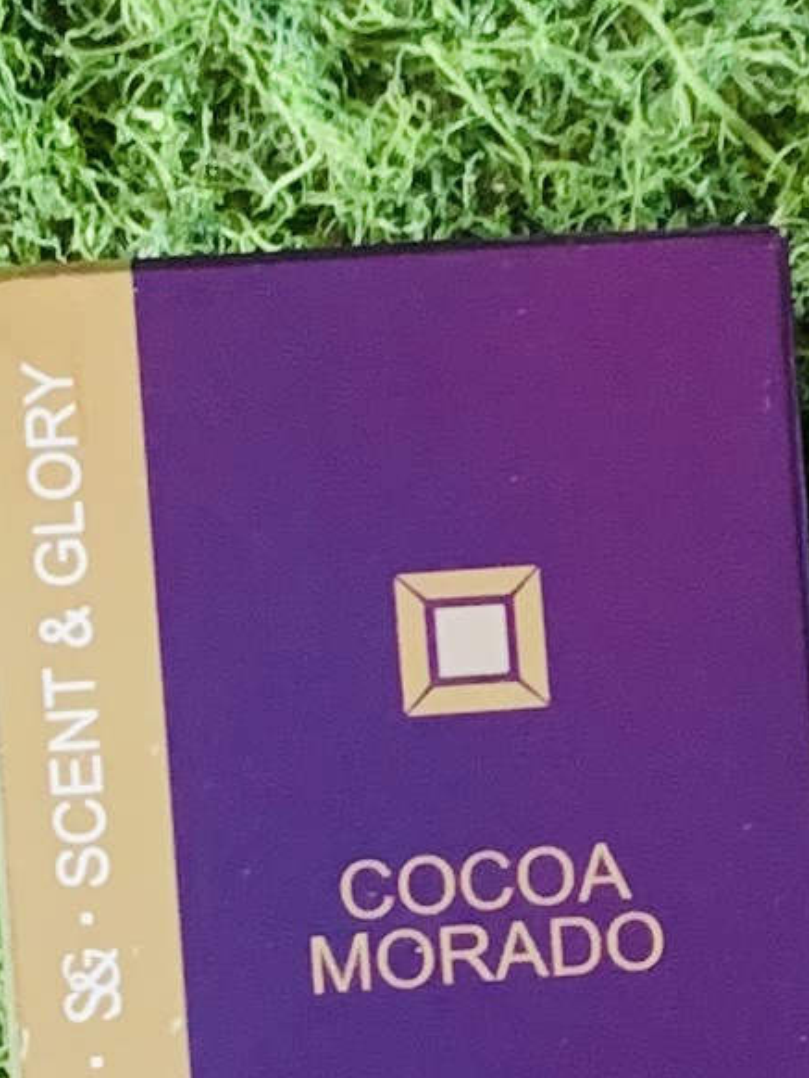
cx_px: 1166
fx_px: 5605
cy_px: 1185
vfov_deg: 10.8
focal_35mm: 180
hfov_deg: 8.1
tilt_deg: -81.6
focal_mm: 4.25
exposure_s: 1/60
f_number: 1.8
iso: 250
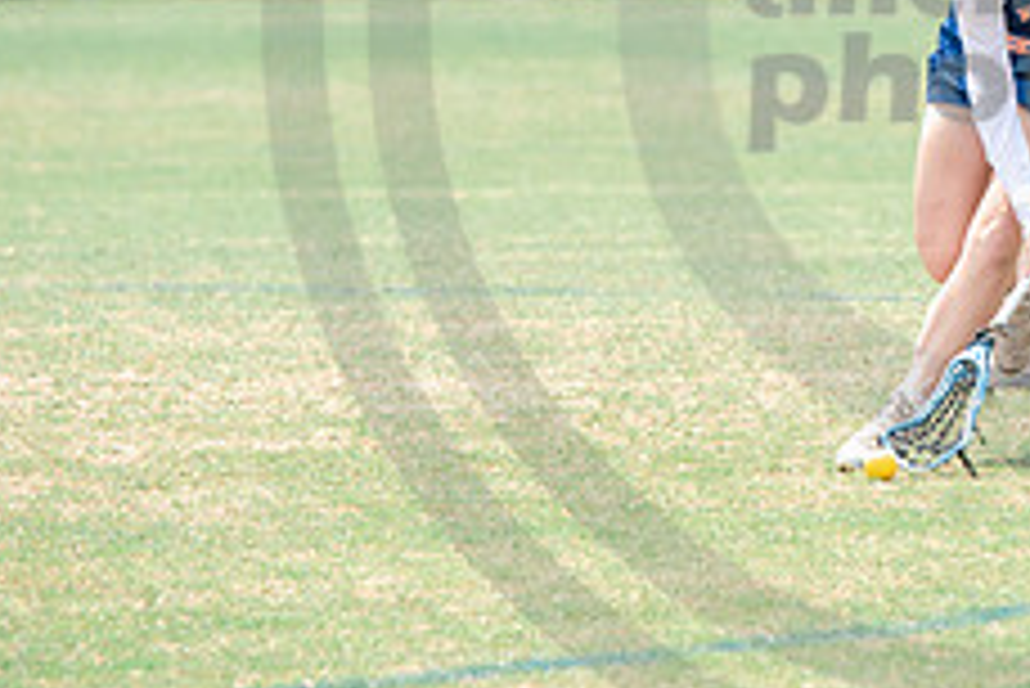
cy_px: 25
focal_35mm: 507
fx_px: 14514
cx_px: 1061
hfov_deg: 4.1
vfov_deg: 2.7
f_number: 4.5
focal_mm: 200
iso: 250
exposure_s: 1/1250
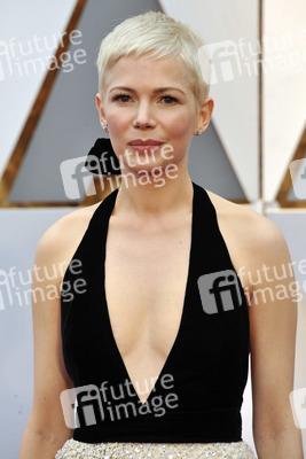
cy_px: 230
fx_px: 3821
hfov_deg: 4.6
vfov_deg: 6.9
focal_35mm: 300
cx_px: 153
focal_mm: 300
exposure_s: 1/250
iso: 1000
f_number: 8
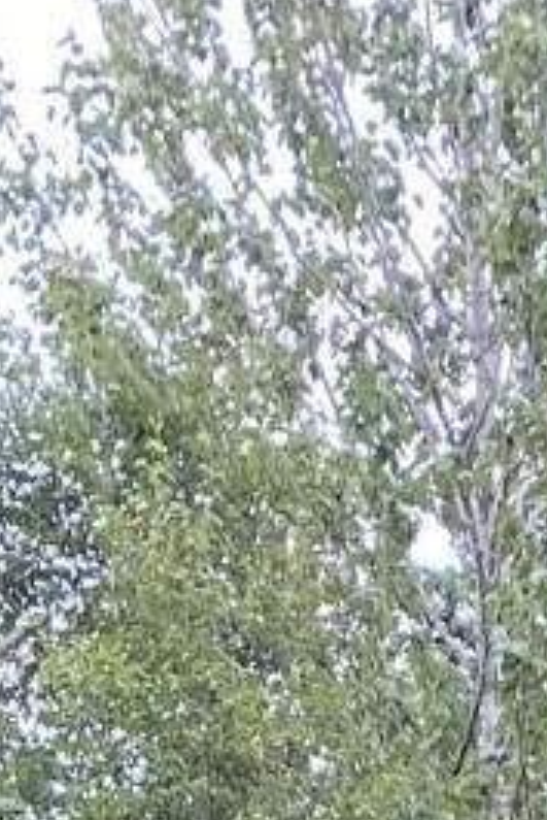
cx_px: 1079
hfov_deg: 6.5
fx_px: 4643
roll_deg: +2.6
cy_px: 3032
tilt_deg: -7.3
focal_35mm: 204
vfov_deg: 7.7
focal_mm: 4.25
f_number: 1.8
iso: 32
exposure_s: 1/121
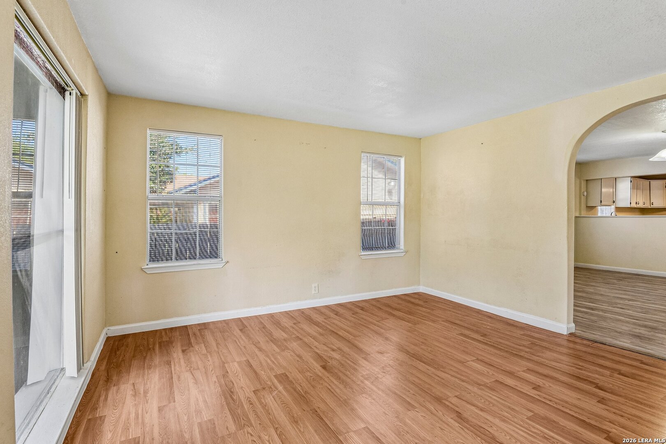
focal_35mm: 17
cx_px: 333
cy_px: 222
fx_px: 314
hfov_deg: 93.3
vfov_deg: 70.4
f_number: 8
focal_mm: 17
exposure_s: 1/15
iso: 720
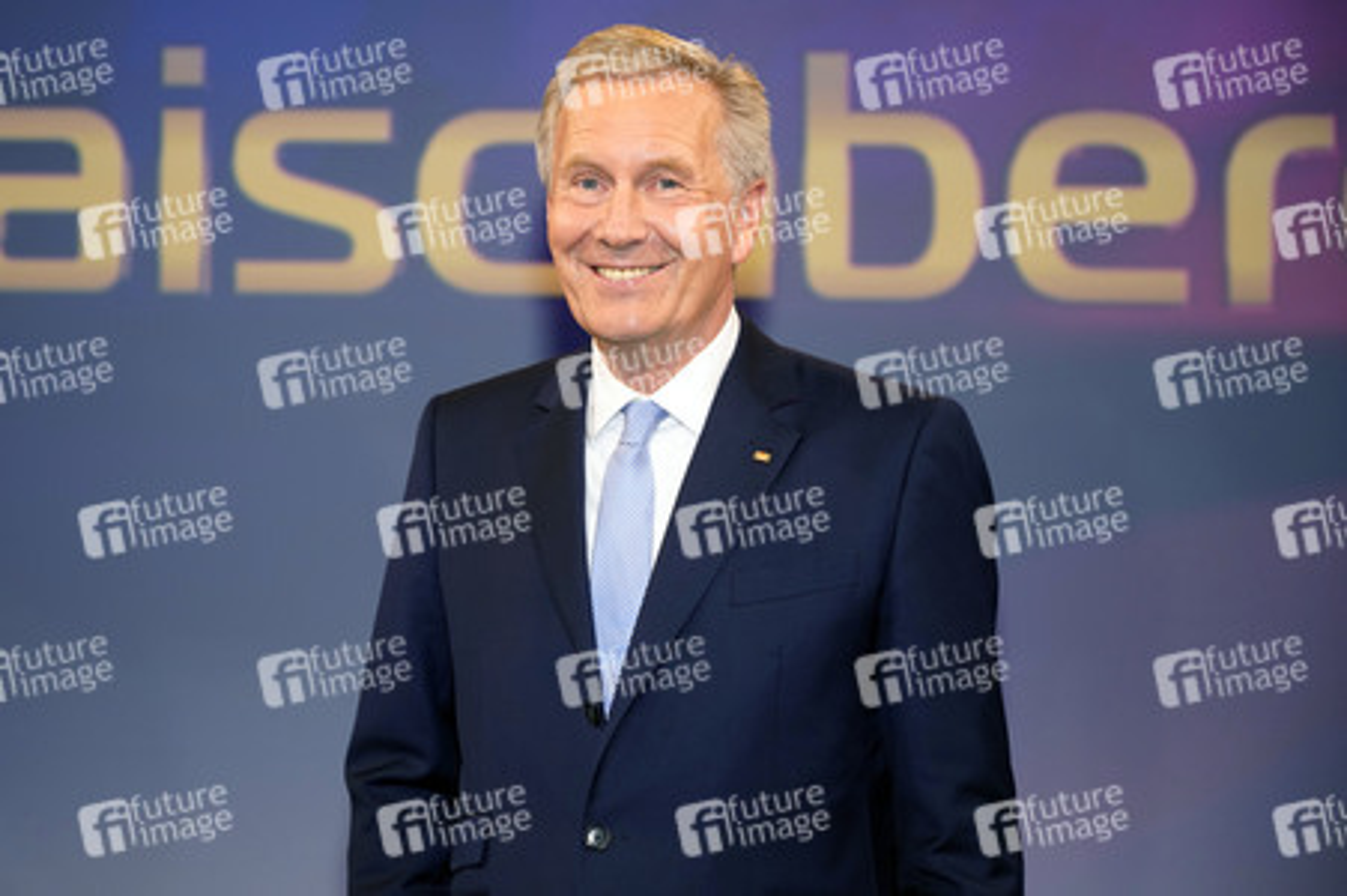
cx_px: 674
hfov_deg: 31.0
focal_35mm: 65
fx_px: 2430
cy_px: 448
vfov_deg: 20.9
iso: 1600
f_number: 4.5
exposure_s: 1/125
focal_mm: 65
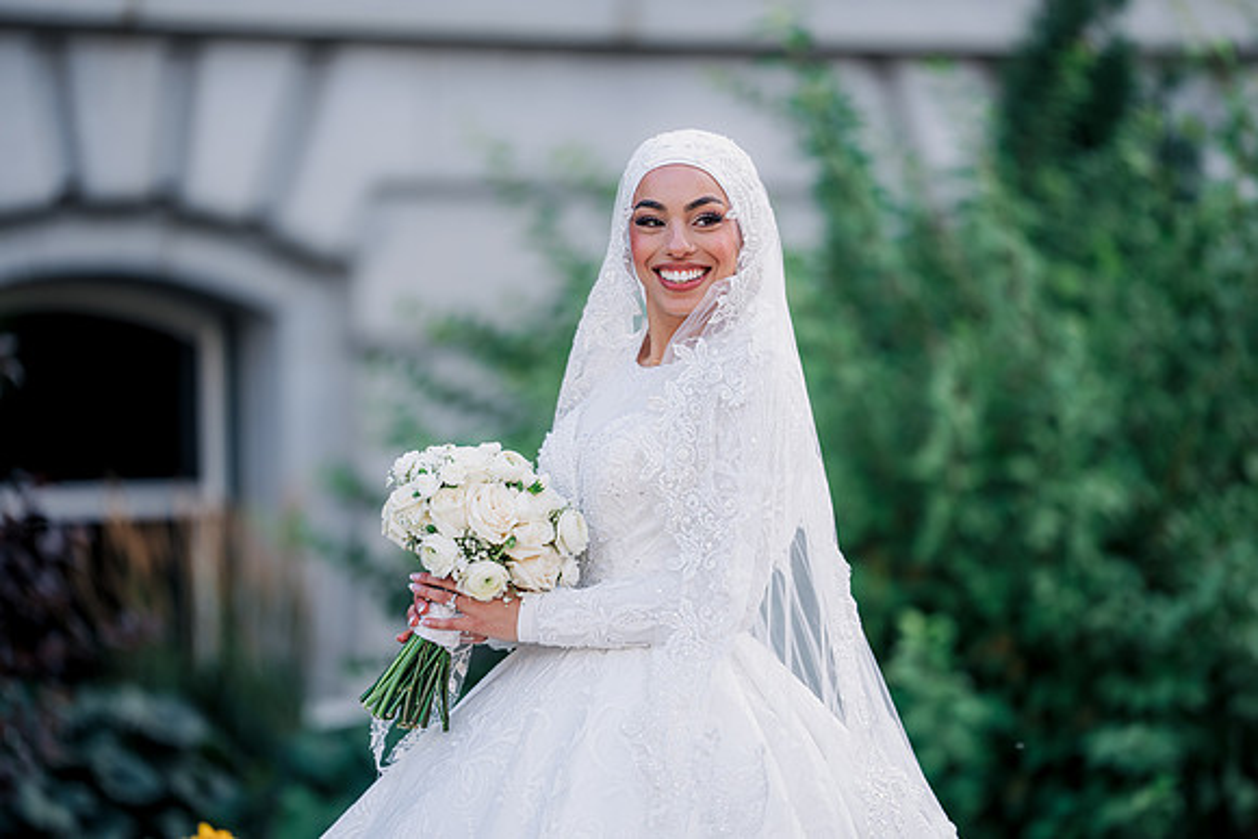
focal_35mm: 150
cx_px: 629
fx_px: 5243
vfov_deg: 9.2
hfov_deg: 13.7
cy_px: 420
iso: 100
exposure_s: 1/640
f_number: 2
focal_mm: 150
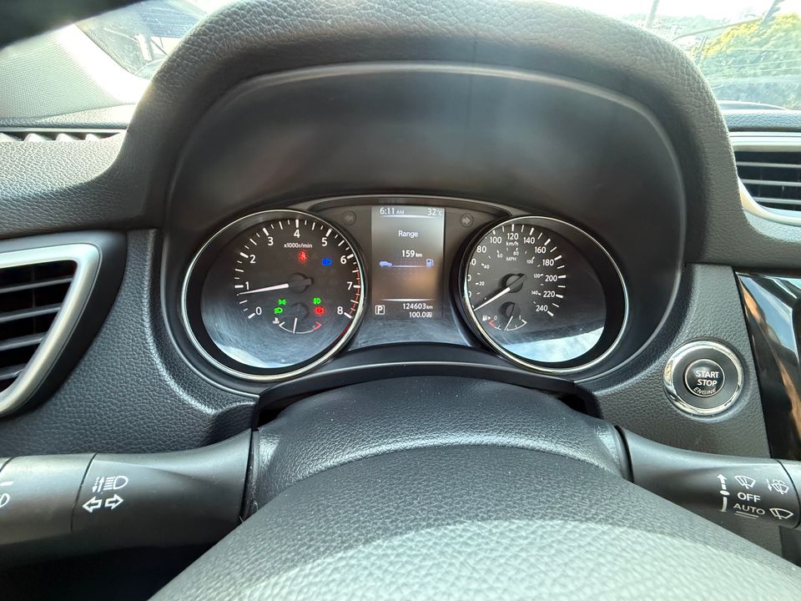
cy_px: 300
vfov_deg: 85.7
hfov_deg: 102.1
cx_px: 400
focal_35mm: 14
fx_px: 324
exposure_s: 1/56
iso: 800
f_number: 2.2
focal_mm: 2.22
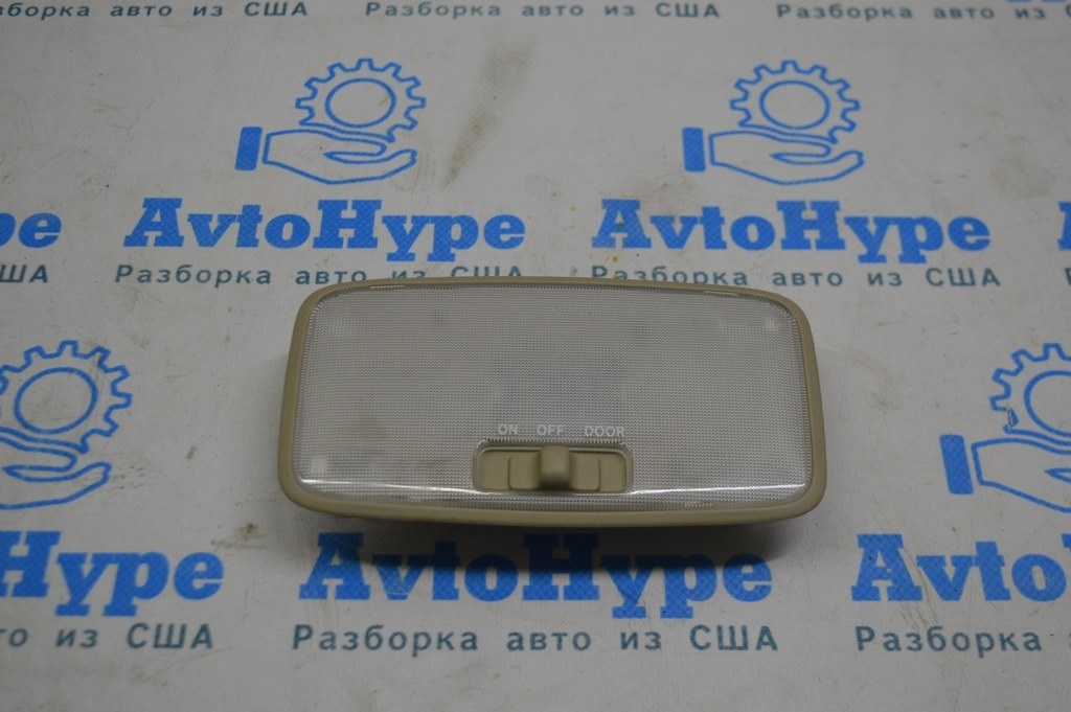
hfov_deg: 38.9
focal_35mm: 51
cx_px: 536
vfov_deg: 26.4
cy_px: 356
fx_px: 1516
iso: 400
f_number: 5
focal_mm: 34
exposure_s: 1/100
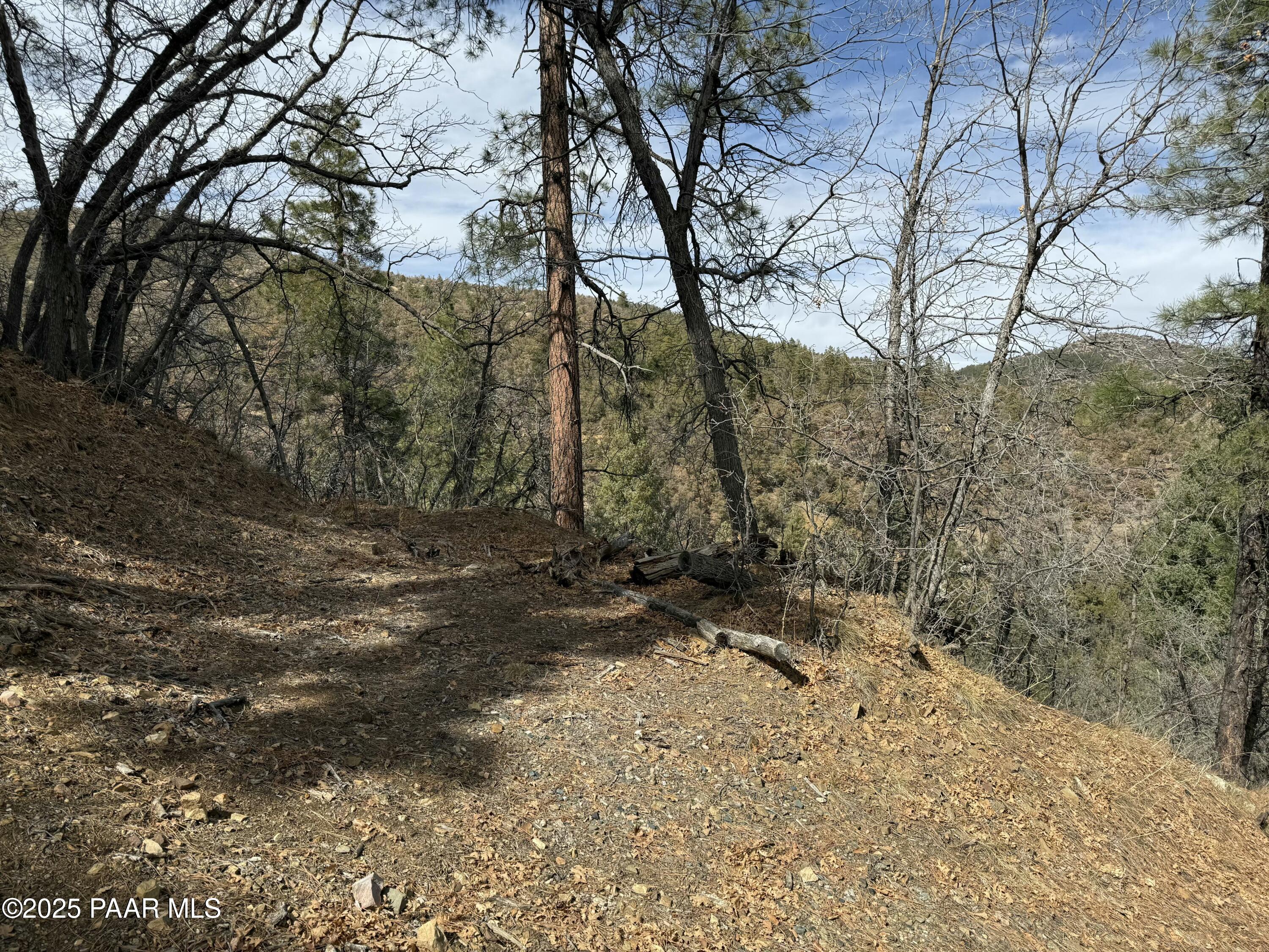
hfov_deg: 71.6
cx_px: 634
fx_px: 880
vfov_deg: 56.8
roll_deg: -2.1
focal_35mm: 24
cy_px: 476
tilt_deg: -1.3
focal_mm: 6.76
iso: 80
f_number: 1.78
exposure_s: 1/4673
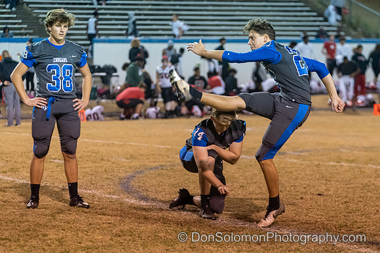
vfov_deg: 9.3
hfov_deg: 13.8
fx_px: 1566
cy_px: 153
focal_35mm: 148
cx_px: 229
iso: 6400
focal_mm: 123
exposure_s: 1/500
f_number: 3.2
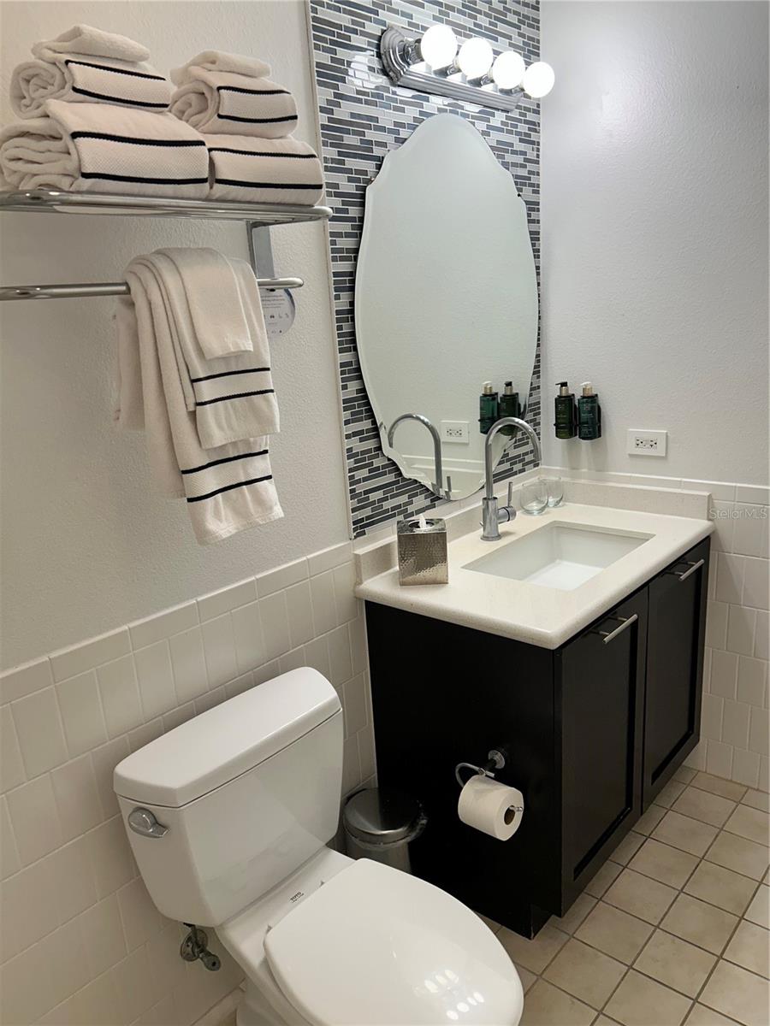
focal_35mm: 26
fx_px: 771
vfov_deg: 67.3
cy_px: 513
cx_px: 385
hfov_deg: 53.1
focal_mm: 5.7
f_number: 1.5
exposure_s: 1/120
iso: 64
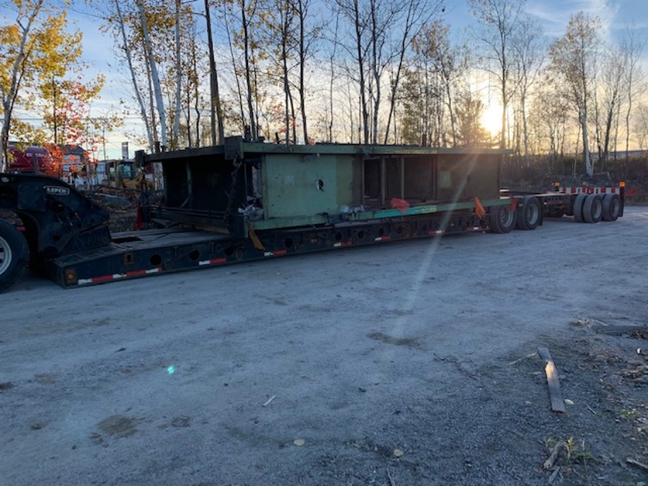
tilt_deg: -7.1
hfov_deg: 67.3
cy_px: 243
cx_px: 324
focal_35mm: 26
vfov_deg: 53.1
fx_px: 487
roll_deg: +0.4
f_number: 1.8
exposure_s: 1/692
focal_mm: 4.25
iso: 25
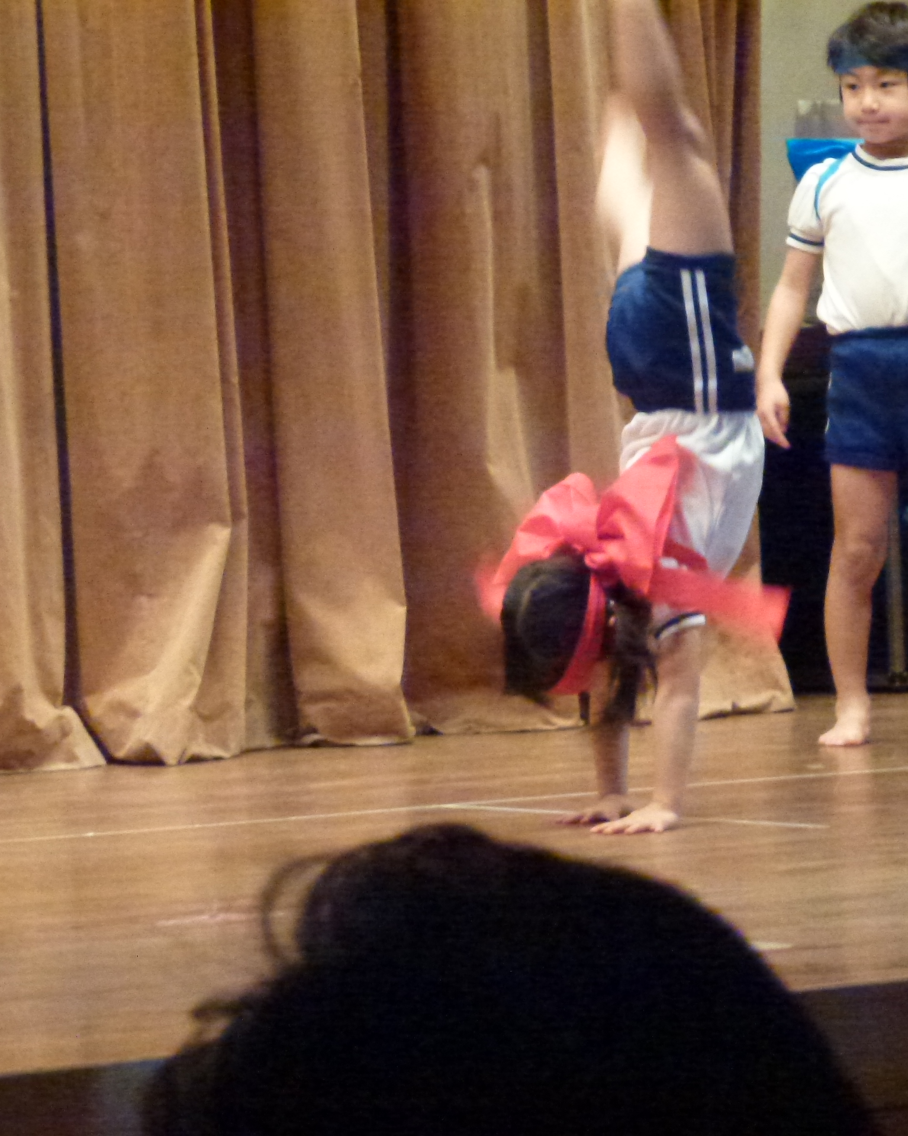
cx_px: 628
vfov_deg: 10.4
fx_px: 6215
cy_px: 568
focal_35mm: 185
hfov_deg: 8.3
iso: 1600
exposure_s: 1/60
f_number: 5.3
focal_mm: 25.5
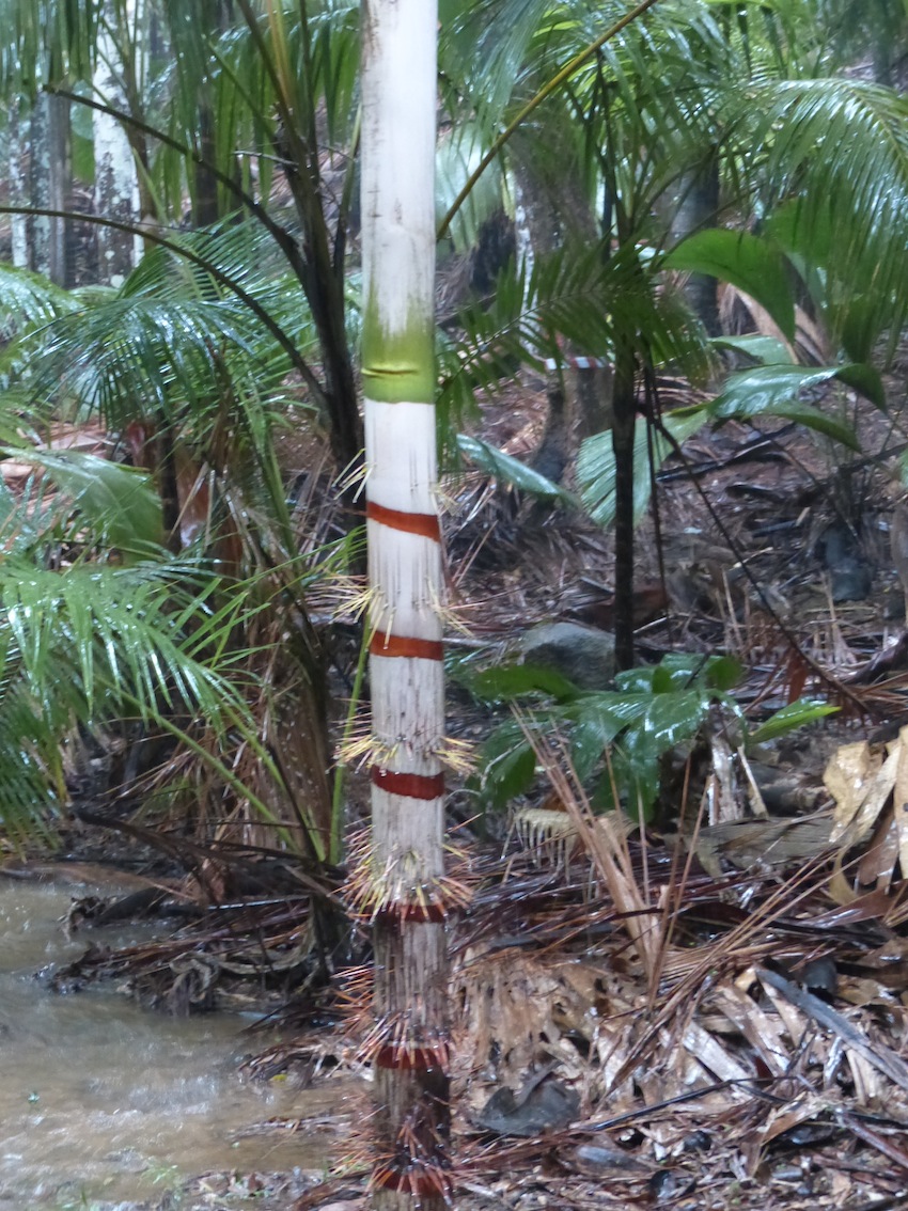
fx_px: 2904
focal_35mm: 83
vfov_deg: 23.6
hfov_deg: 17.8
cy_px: 606
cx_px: 454
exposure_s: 1/15
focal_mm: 15
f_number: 2.8
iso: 800
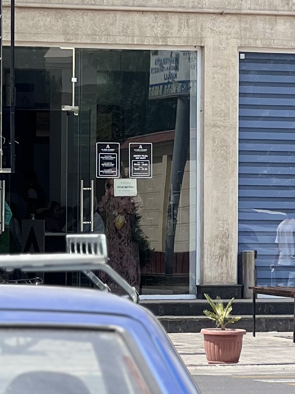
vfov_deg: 7.4
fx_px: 3011
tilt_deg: +6.3
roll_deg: +0.2
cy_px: -53
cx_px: 231
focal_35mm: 265
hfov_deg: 5.6
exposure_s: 1/405
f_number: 2.8
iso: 32
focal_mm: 9
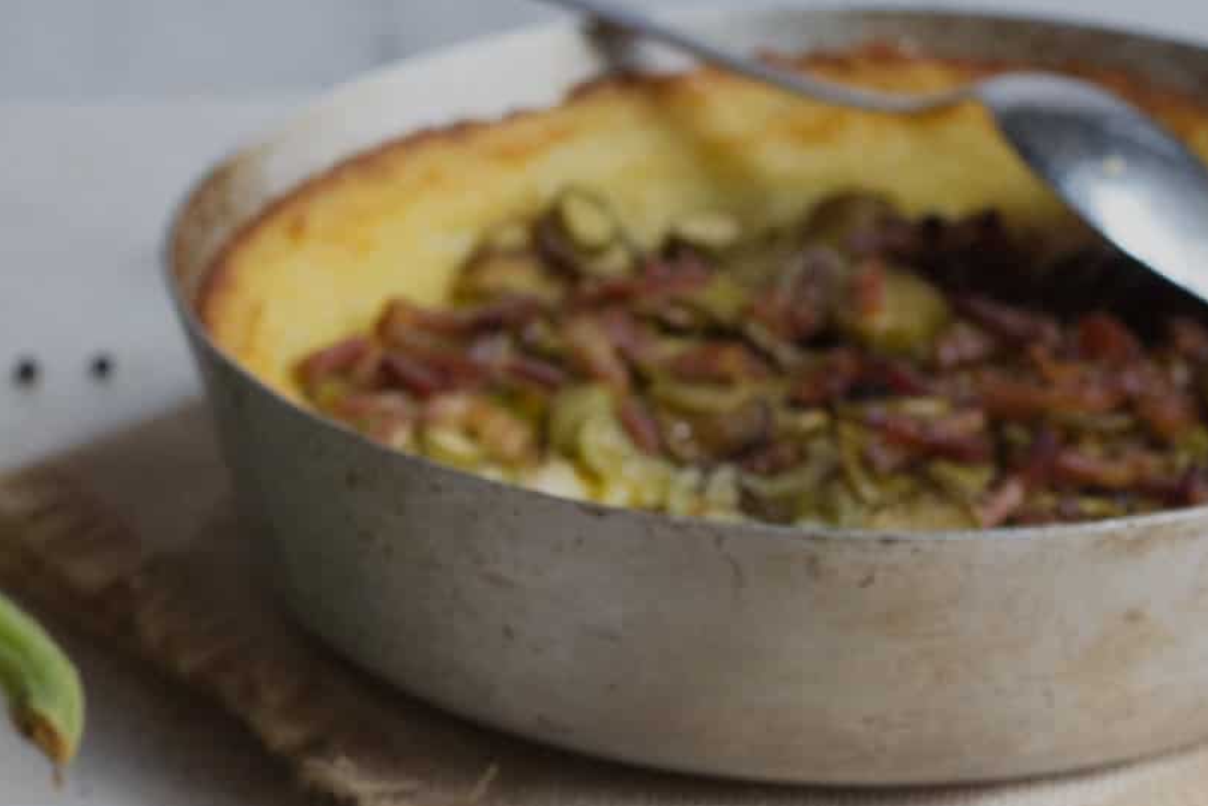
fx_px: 5637
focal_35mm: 168
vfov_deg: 8.1
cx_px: 243
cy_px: 841
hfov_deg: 12.2
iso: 800
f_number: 4.5
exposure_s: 1/100
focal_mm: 50
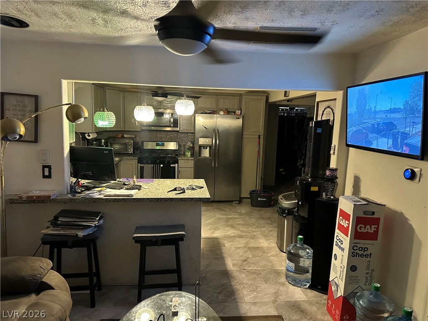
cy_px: 160
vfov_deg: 56.8
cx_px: 214
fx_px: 297
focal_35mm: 24
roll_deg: -1.8
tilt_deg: -7.0
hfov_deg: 71.6
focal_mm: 6.86
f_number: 1.78
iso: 640
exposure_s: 1/40
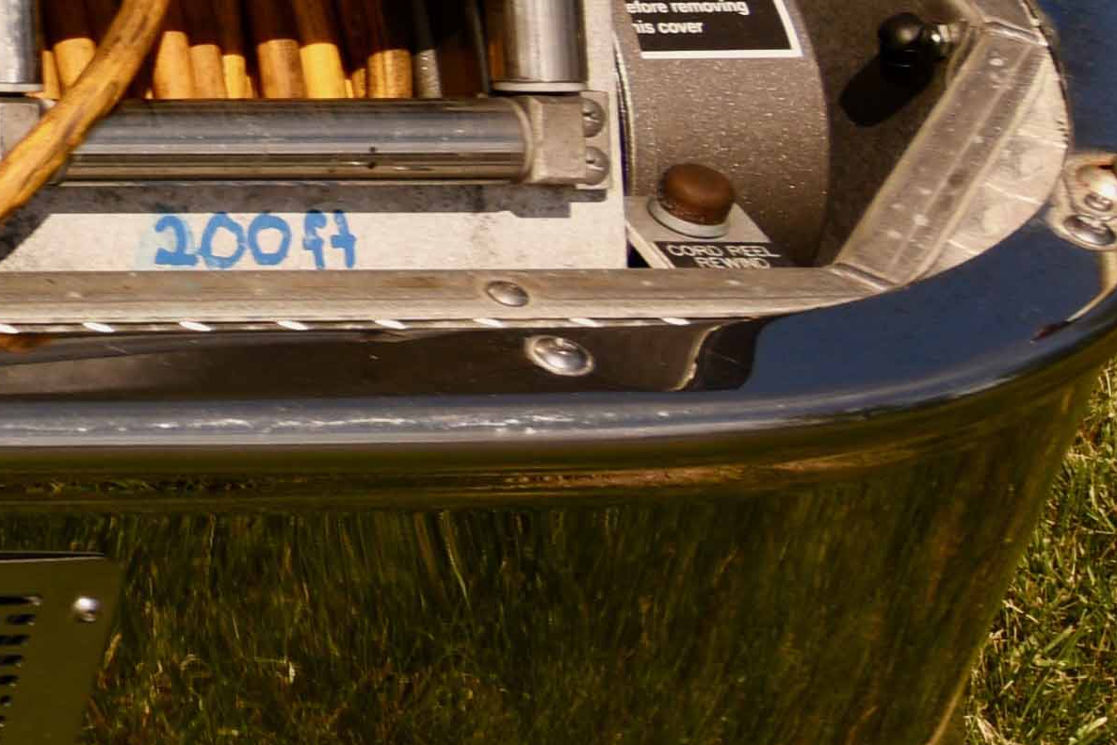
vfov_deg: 8.9
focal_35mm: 149
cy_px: -475
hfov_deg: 10.6
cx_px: -1983
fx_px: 4623
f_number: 6.3
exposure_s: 1/500
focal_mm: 24
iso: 64
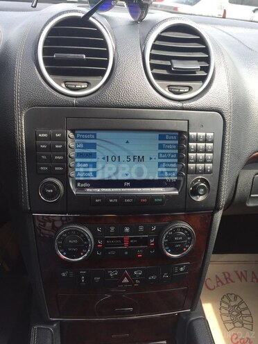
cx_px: 129
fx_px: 288
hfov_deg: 48.2
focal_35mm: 29
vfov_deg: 61.7
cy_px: 172
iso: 32
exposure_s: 1/203
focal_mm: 4.15
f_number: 2.2
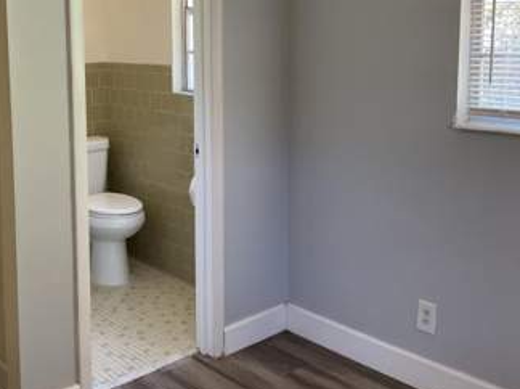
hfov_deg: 43.5
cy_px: 121
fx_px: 645
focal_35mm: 43
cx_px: 188
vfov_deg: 33.1
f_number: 1.8
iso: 160
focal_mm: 3
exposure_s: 1/60
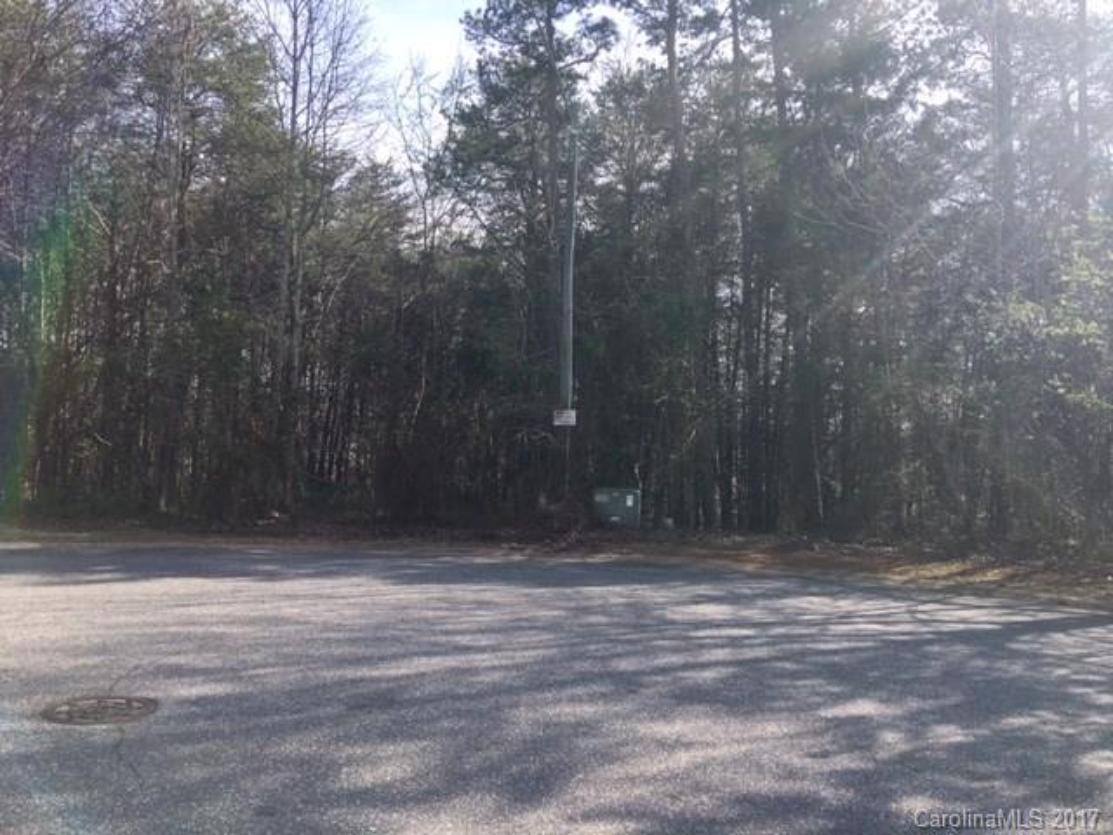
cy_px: 418
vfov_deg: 48.2
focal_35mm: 29
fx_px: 932
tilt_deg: +3.8
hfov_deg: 61.7
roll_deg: -0.9
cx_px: 556
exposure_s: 1/663
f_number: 2.2
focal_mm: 4.15
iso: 25
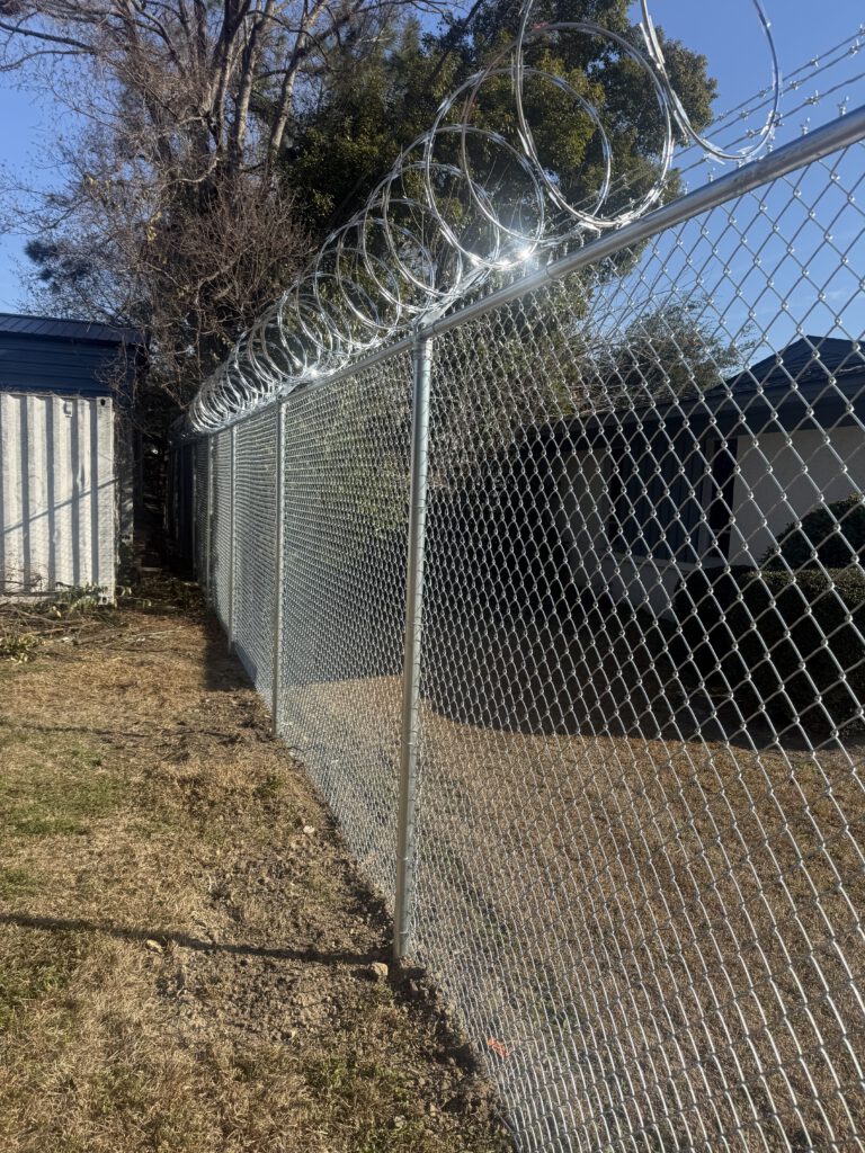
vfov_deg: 71.6
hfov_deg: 56.8
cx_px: 432
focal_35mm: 24
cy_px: 576
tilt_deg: -6.9
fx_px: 800
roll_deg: -2.1
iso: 80
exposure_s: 1/3021
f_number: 1.78
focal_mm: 6.76
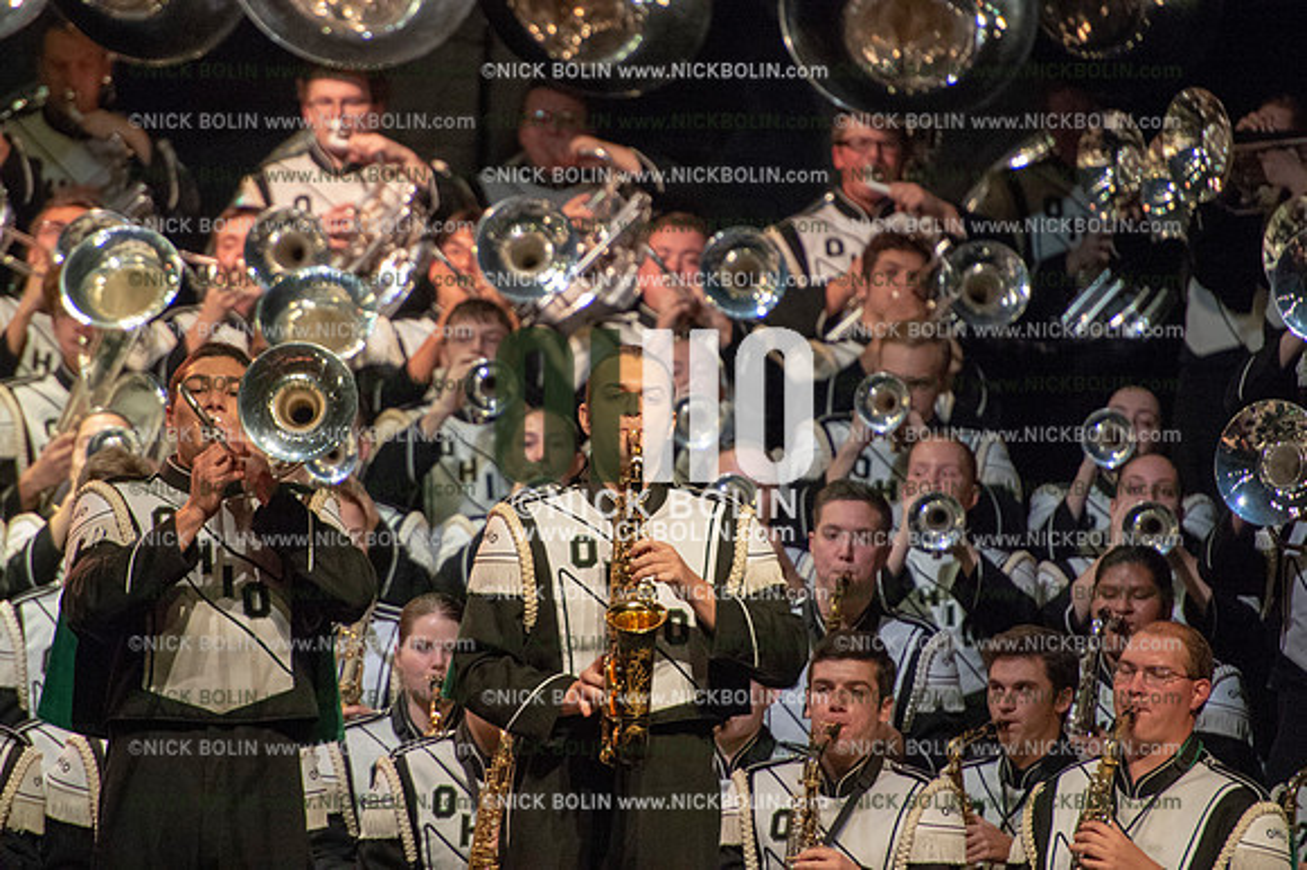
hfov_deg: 5.2
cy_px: 435
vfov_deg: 3.4
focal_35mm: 400
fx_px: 14513
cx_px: 654
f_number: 5.6
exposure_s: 1/250
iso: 8000
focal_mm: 400
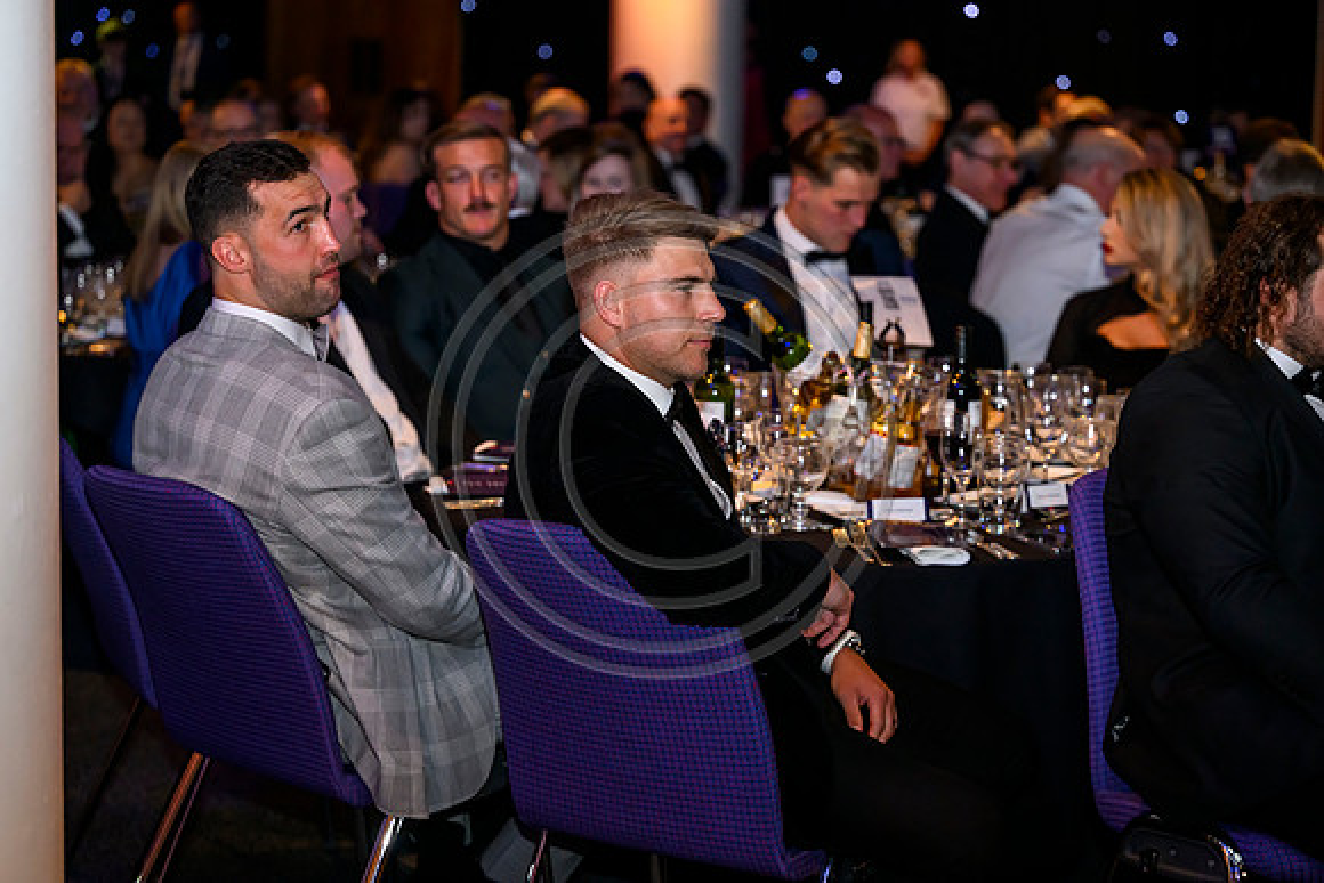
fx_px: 2869
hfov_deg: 26.0
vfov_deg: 17.5
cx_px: 662
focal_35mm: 78
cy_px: 442
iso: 2500
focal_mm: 78
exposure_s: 1/250
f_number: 3.2
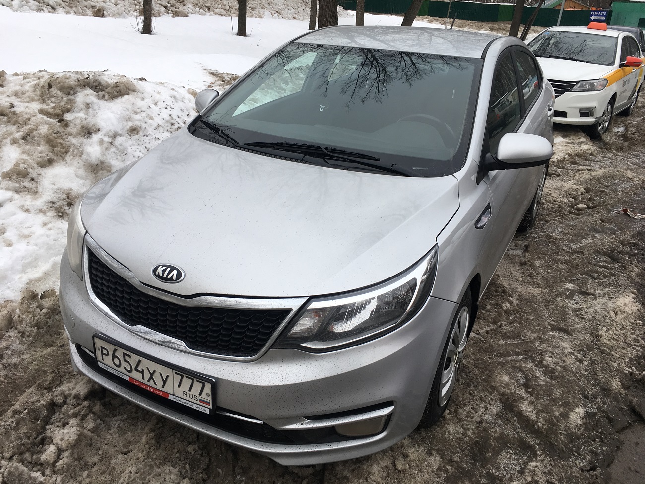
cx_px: 322
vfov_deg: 48.2
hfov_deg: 61.7
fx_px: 540
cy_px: 242
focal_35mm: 29
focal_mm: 4.15
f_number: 2.2
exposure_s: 1/139
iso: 25
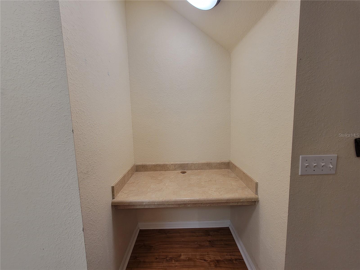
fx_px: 135
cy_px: 135
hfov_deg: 106.2
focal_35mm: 13
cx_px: 180
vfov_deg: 89.9
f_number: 2.2
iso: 80
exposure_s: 1/60
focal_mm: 2.2
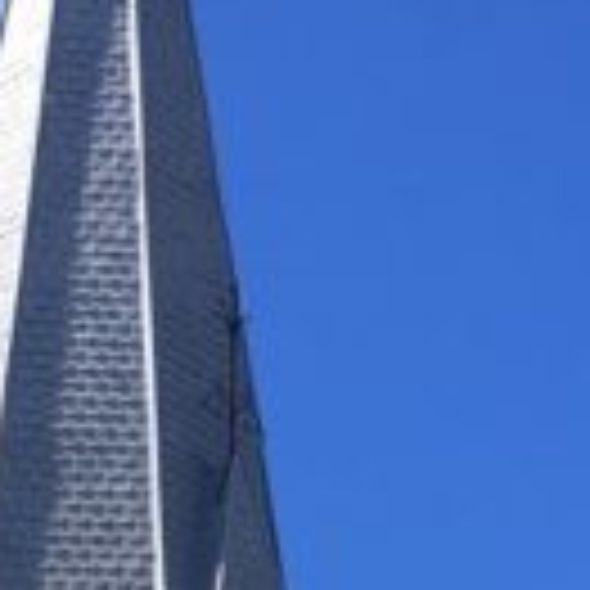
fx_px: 3857
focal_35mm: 200
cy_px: 1175
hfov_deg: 8.7
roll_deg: +0.1
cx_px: 423
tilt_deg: +18.2
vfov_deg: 8.3
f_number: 2.2
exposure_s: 1/884
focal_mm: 4.15
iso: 25
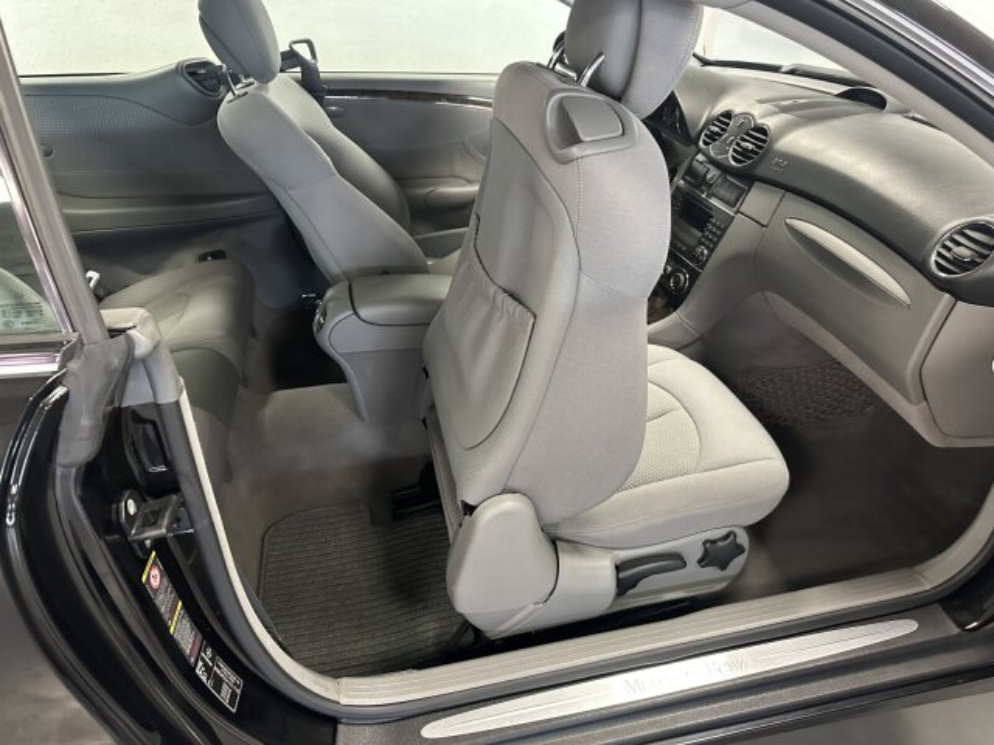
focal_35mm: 24
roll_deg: +1.6
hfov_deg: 71.6
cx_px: 497
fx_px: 689
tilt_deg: -30.4
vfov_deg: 56.8
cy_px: 372
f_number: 1.78
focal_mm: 6.86
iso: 1000
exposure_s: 1/58
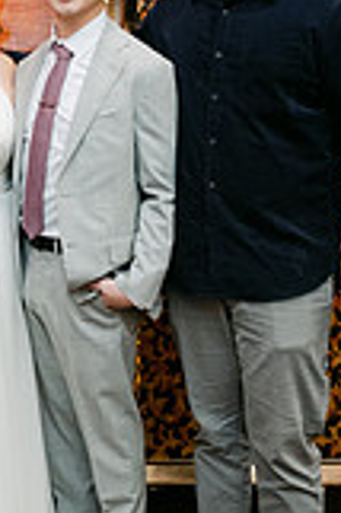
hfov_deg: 19.9
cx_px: 38
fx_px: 954
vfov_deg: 29.6
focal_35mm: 67
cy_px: 124
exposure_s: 1/125
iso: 800
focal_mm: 16
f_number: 2.8
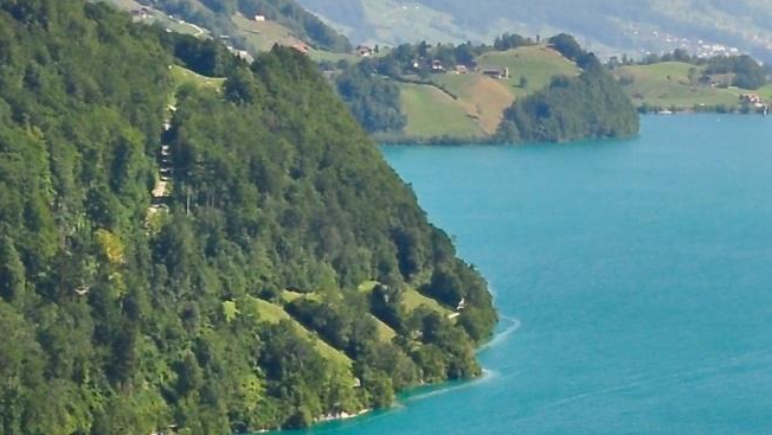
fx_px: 4287
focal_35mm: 209
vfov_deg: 5.8
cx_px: 1318
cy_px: 327
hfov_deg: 9.8
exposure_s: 1/250
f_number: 10
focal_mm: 29
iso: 200
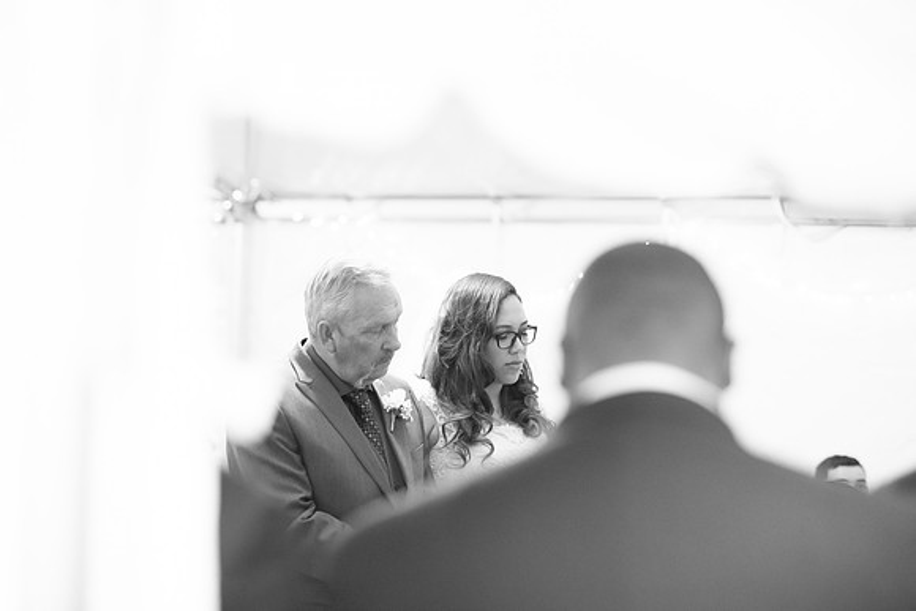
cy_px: 306
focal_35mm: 85
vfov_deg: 16.1
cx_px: 458
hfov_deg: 23.9
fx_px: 2163
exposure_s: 1/160
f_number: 2.2
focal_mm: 85
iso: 500
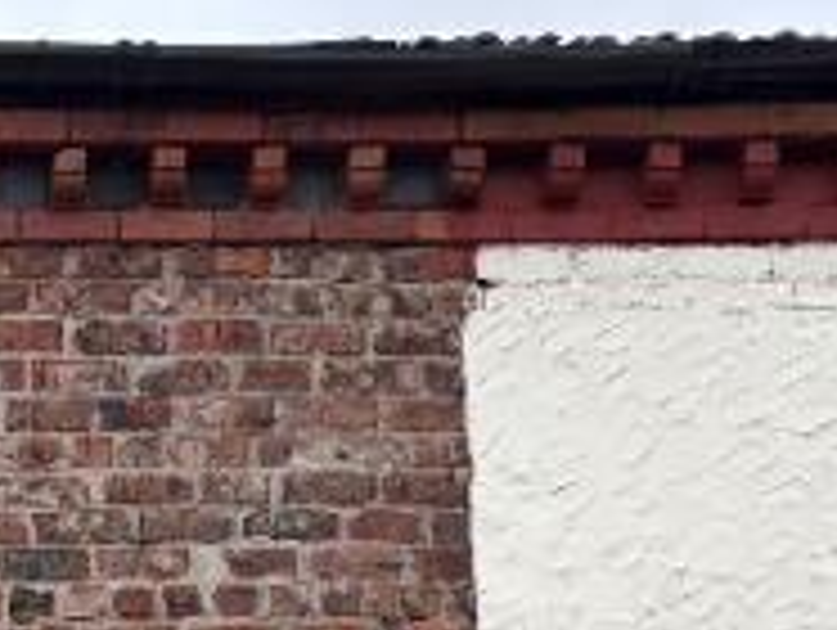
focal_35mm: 143
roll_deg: +0.4
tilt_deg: +8.0
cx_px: -306
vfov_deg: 9.3
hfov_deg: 13.2
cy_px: 1534
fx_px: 3462
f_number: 1.6
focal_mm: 5.96
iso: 50
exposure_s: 1/920
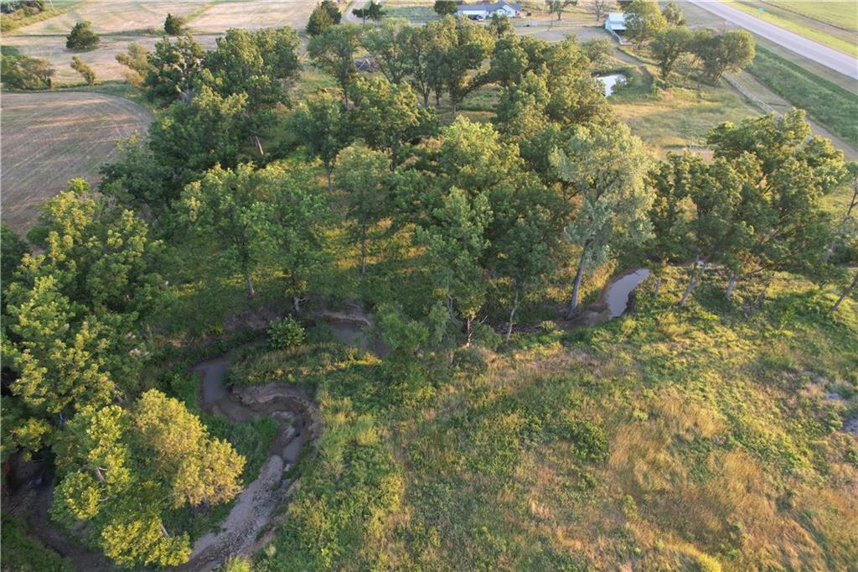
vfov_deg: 57.2
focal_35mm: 22
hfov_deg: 78.6
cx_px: 429
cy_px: 286
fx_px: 524
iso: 100
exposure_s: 1/80
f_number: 2.8
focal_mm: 8.38
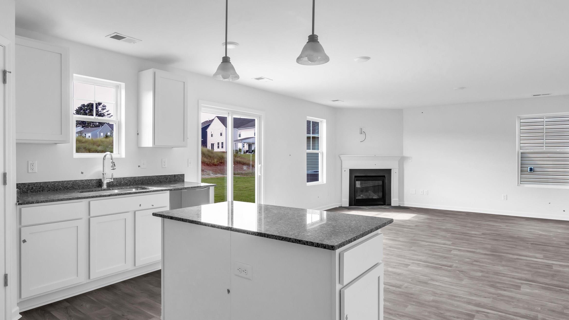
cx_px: 249
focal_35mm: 22
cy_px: 163
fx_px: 332
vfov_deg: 51.5
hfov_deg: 80.8
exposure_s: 1/25
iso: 320
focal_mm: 16
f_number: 9
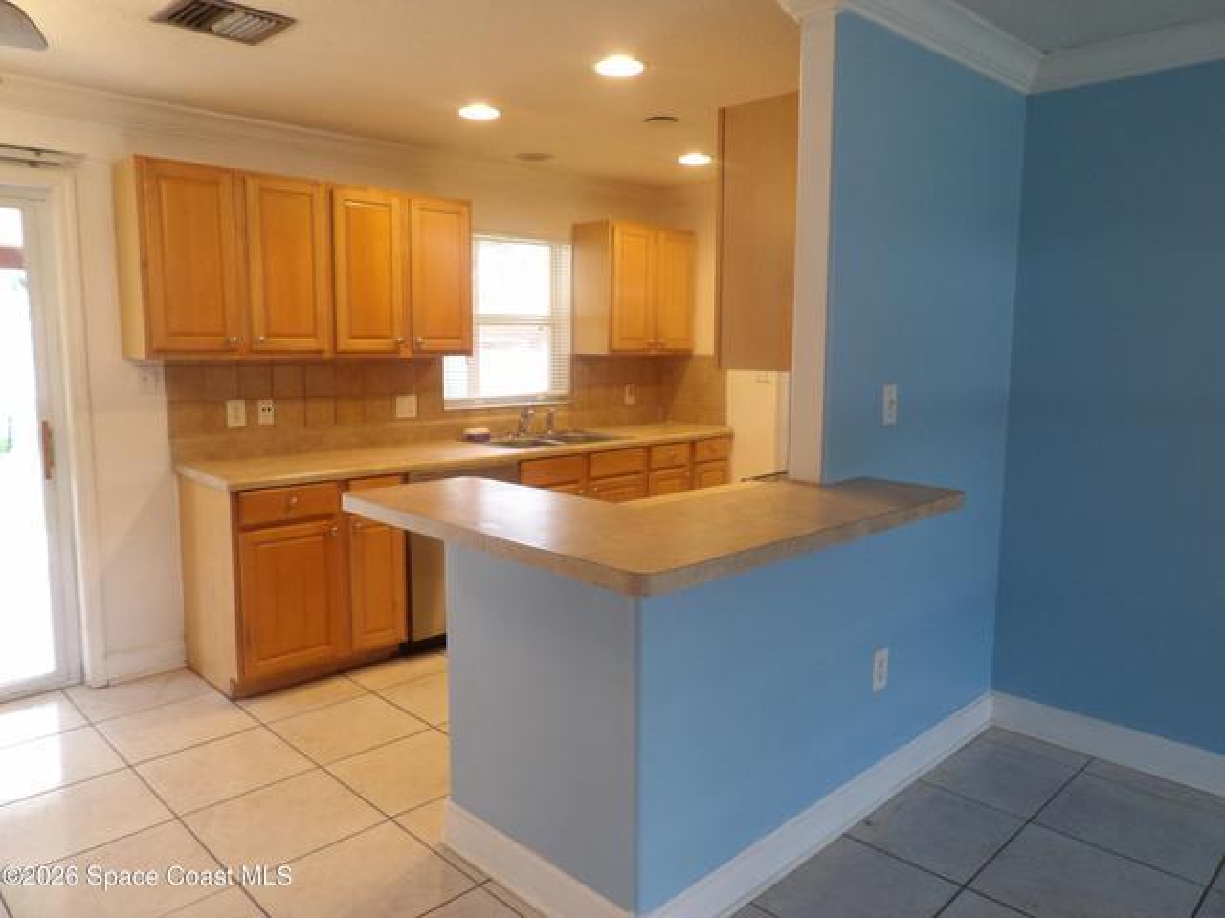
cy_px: 459
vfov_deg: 56.8
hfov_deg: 71.6
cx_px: 612
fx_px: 849
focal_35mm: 24
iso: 200
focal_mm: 4.3
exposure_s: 1/23
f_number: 3.2
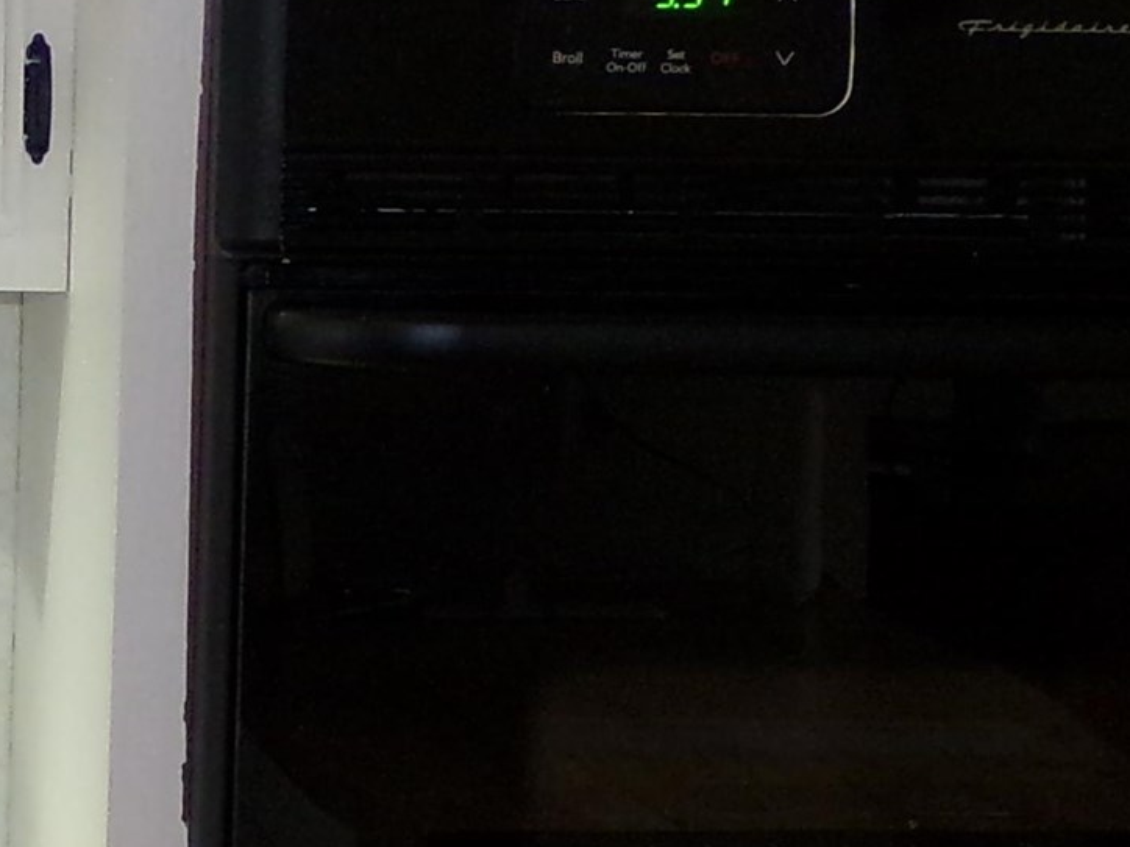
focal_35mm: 140
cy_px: 577
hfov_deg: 13.2
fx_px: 4570
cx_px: -659
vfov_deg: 10.6
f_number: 3.4
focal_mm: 5.9
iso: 200
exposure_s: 1/34
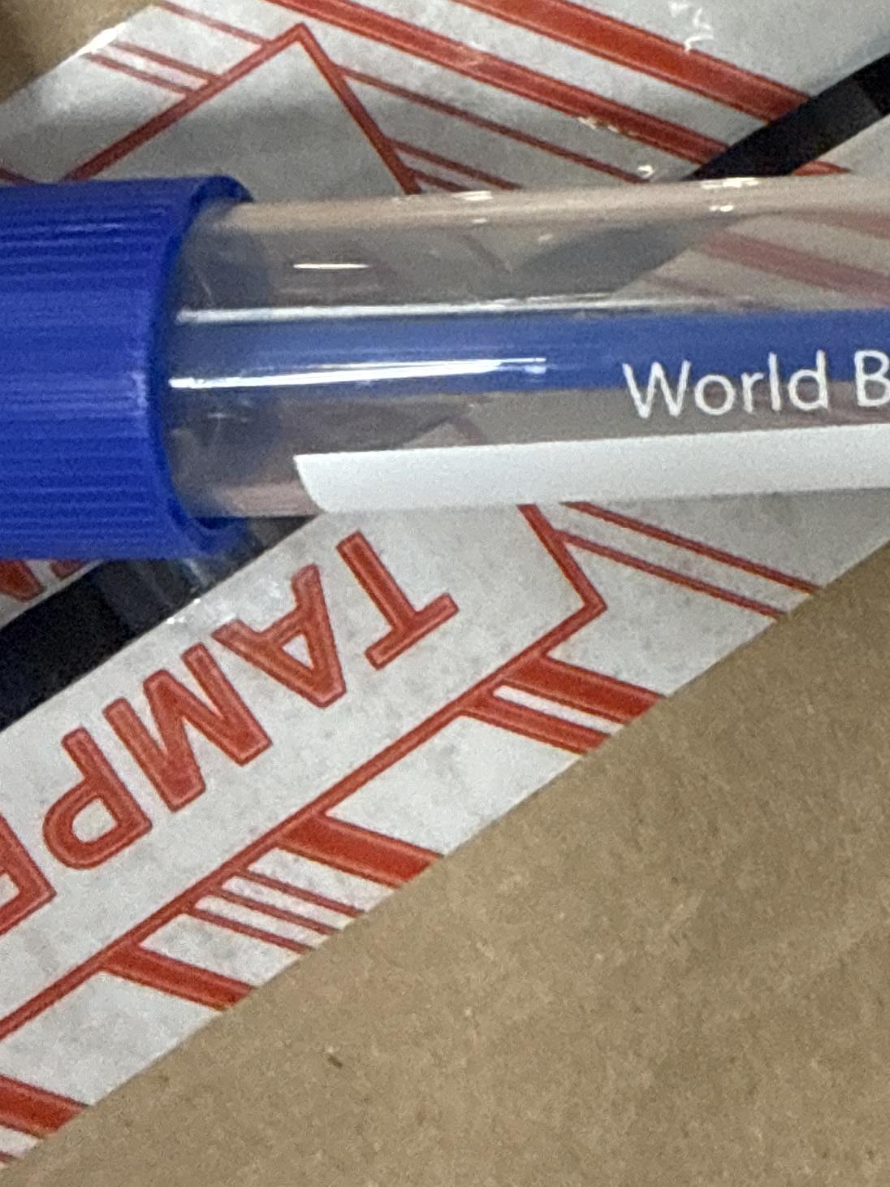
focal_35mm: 69
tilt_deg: -85.6
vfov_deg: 27.4
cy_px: 184
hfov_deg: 20.2
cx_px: 1007
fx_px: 2365
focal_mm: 2.22
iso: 400
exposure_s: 1/60
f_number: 2.2
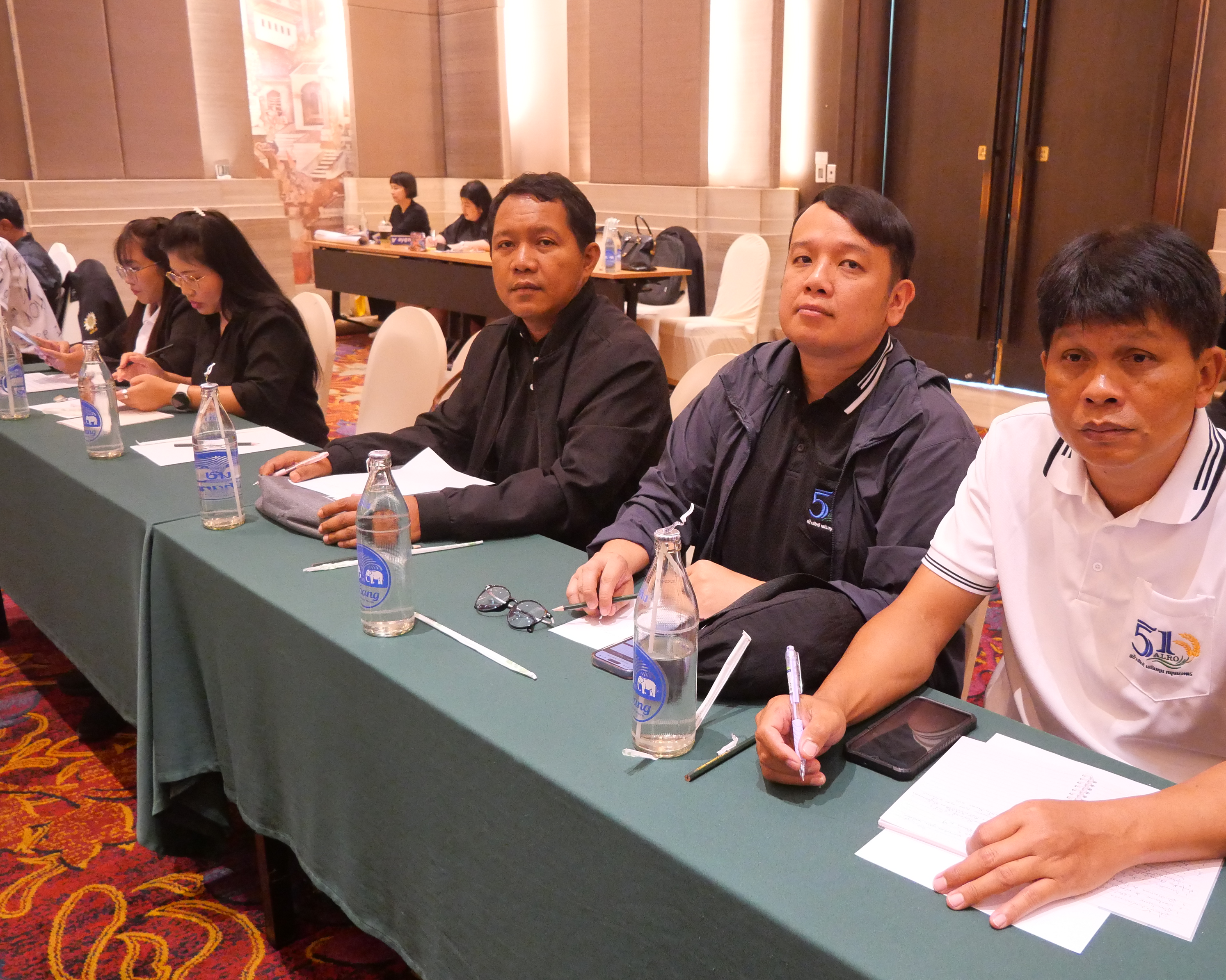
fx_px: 1016
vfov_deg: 51.5
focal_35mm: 28
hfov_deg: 61.8
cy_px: 506
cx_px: 725
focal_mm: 12
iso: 3200
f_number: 3.5
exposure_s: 1/80
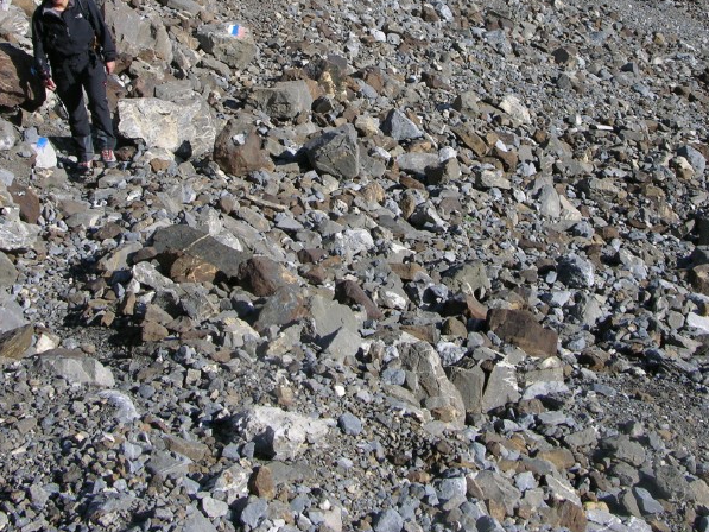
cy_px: 81
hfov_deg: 32.2
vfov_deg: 23.9
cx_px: 373
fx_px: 1229
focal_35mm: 60
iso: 50
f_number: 5.6
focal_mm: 8.9
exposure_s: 1/263
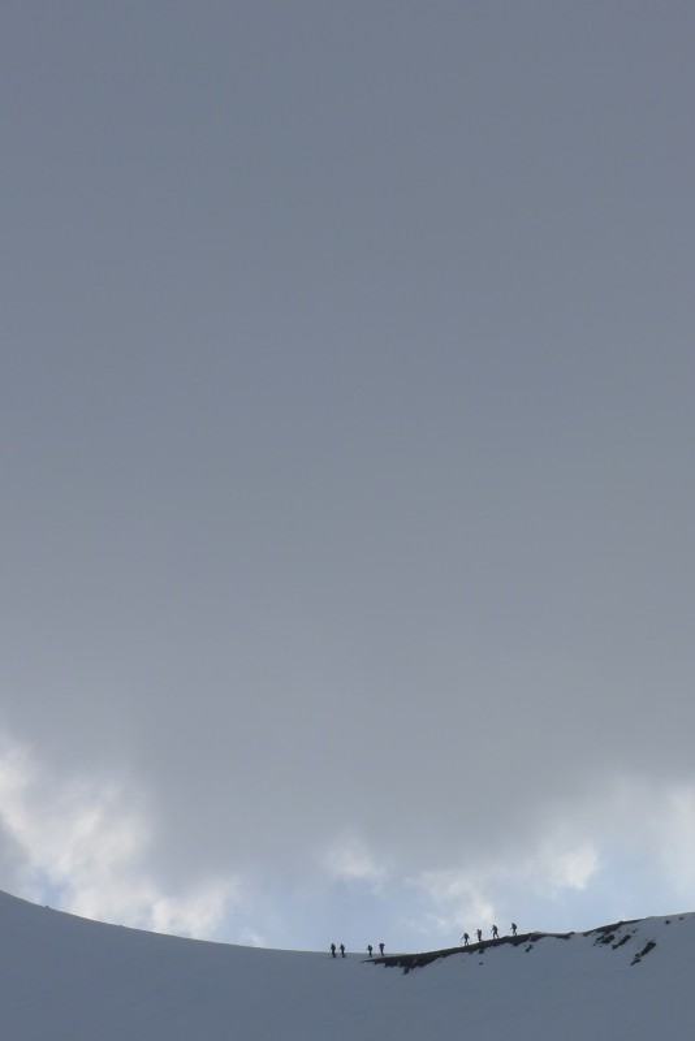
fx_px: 3472
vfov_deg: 17.1
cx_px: 348
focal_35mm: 120
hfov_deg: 11.4
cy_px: 520
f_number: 8
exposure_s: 1/800
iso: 80
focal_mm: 19.2
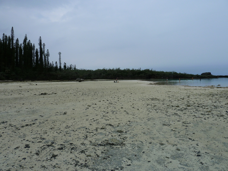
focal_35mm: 25
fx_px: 165
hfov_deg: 69.4
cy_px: 86
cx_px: 114
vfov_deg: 54.9
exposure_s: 1/320
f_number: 4
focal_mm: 4.1
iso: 80
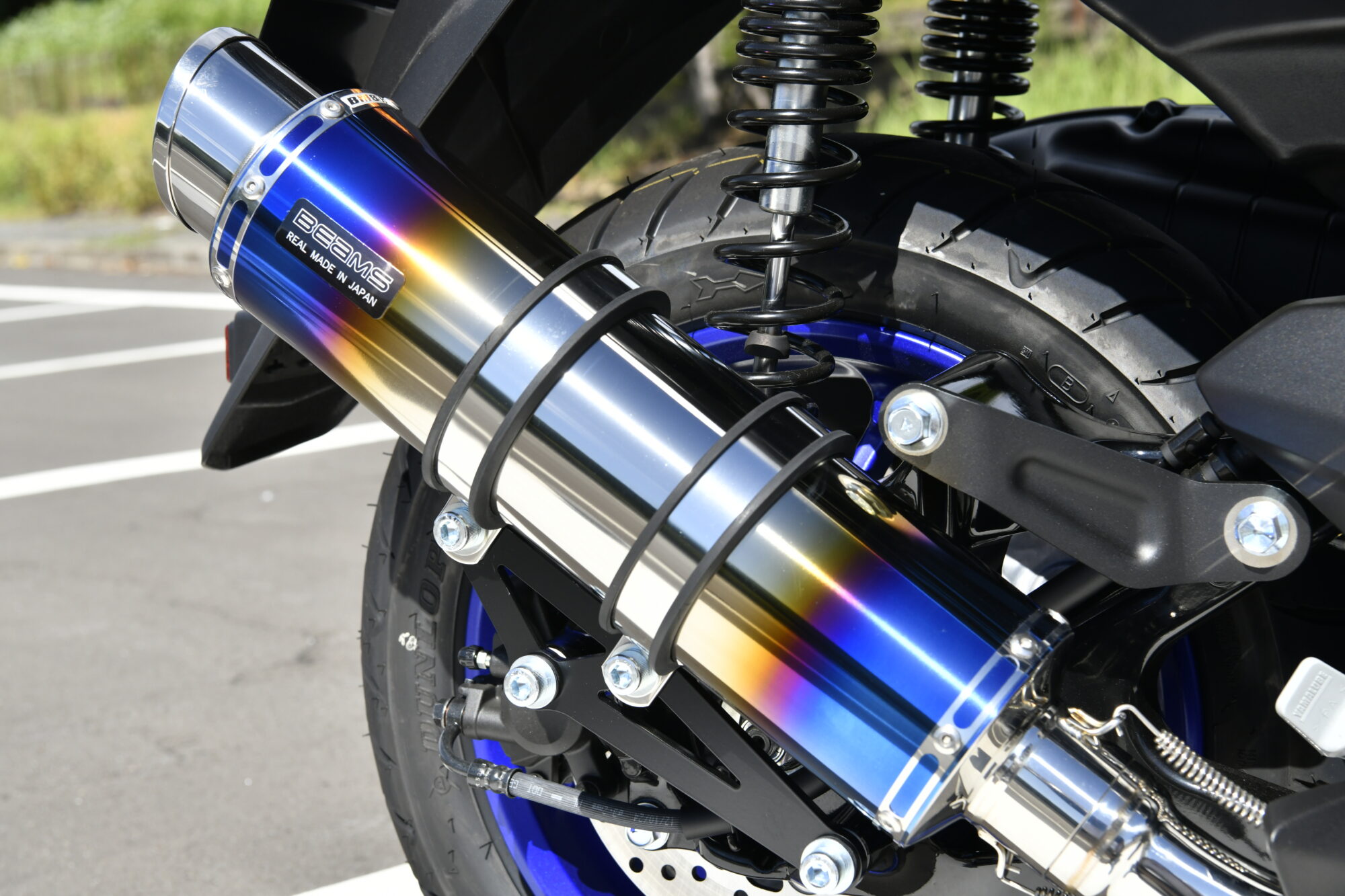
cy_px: 448
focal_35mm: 60
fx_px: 2241
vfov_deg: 22.6
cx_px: 672
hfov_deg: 33.4
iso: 640
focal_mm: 60
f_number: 10
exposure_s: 1/1000
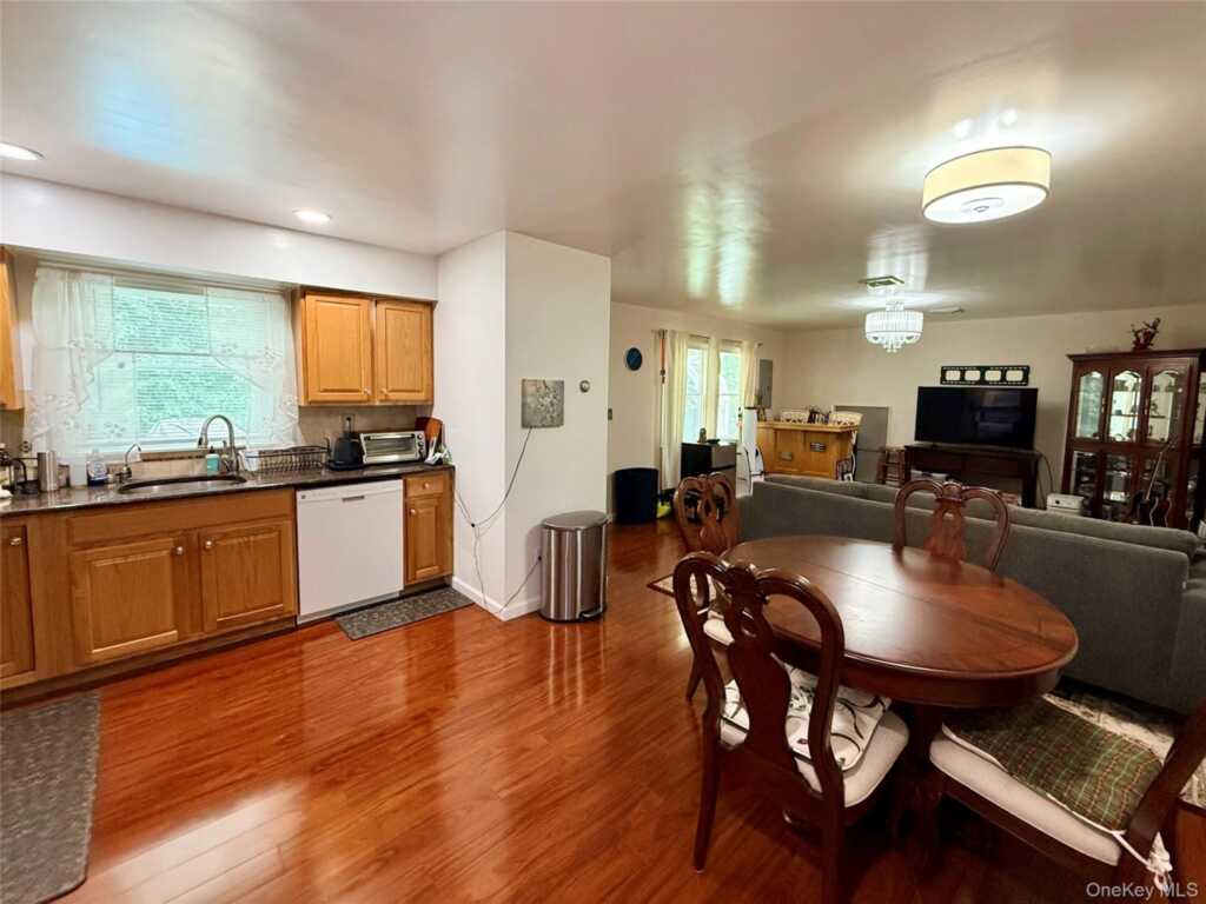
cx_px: 603
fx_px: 488
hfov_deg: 102.1
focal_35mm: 14
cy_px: 452
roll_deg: -1.6
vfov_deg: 85.7
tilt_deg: -4.3
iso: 640
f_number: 2.2
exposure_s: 1/120
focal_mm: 2.22
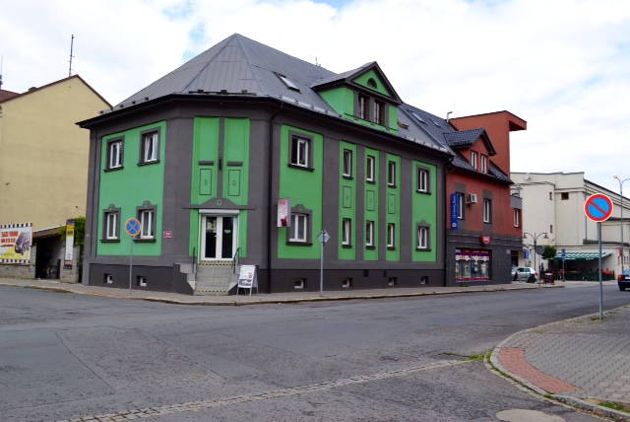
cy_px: 211
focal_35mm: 33
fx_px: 578
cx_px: 315
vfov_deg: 40.0
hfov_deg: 57.2
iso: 100
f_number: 7.1
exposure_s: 1/200
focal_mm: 22
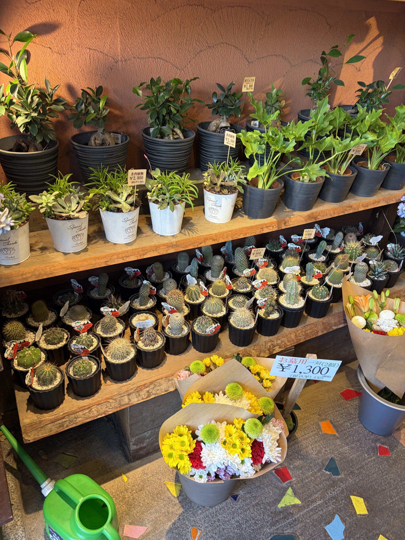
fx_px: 406
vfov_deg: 67.3
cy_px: 270
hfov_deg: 53.1
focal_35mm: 26
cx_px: 202
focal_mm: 5.96
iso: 80
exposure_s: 1/50
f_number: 1.6
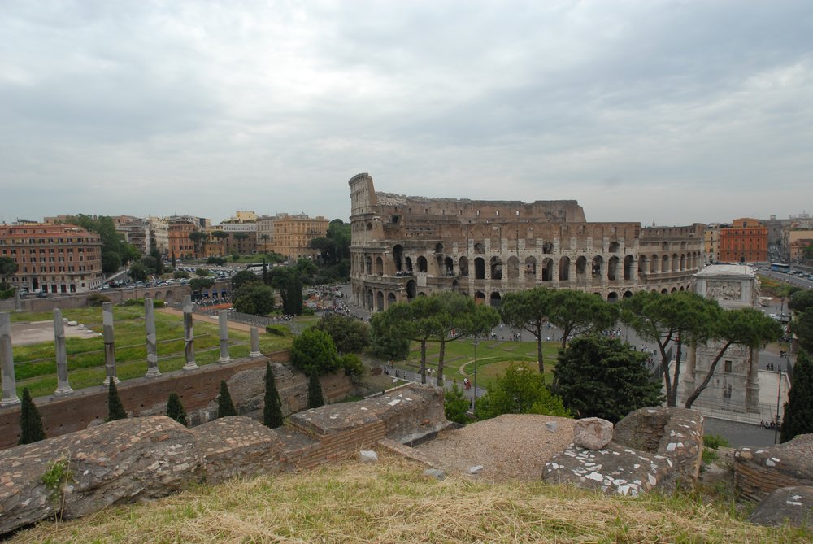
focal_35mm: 21
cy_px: 272
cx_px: 406
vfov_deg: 59.6
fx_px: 475
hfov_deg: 81.1
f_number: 8
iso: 200
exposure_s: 1/350
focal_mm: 14
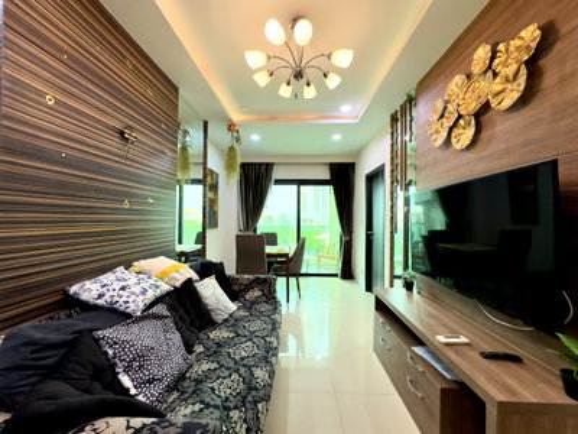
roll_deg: -0.6
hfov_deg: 102.1
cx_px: 289
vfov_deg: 85.7
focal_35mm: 14
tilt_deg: +1.0
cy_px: 217
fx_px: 234
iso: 200
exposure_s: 1/50
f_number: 2.2
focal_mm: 2.22
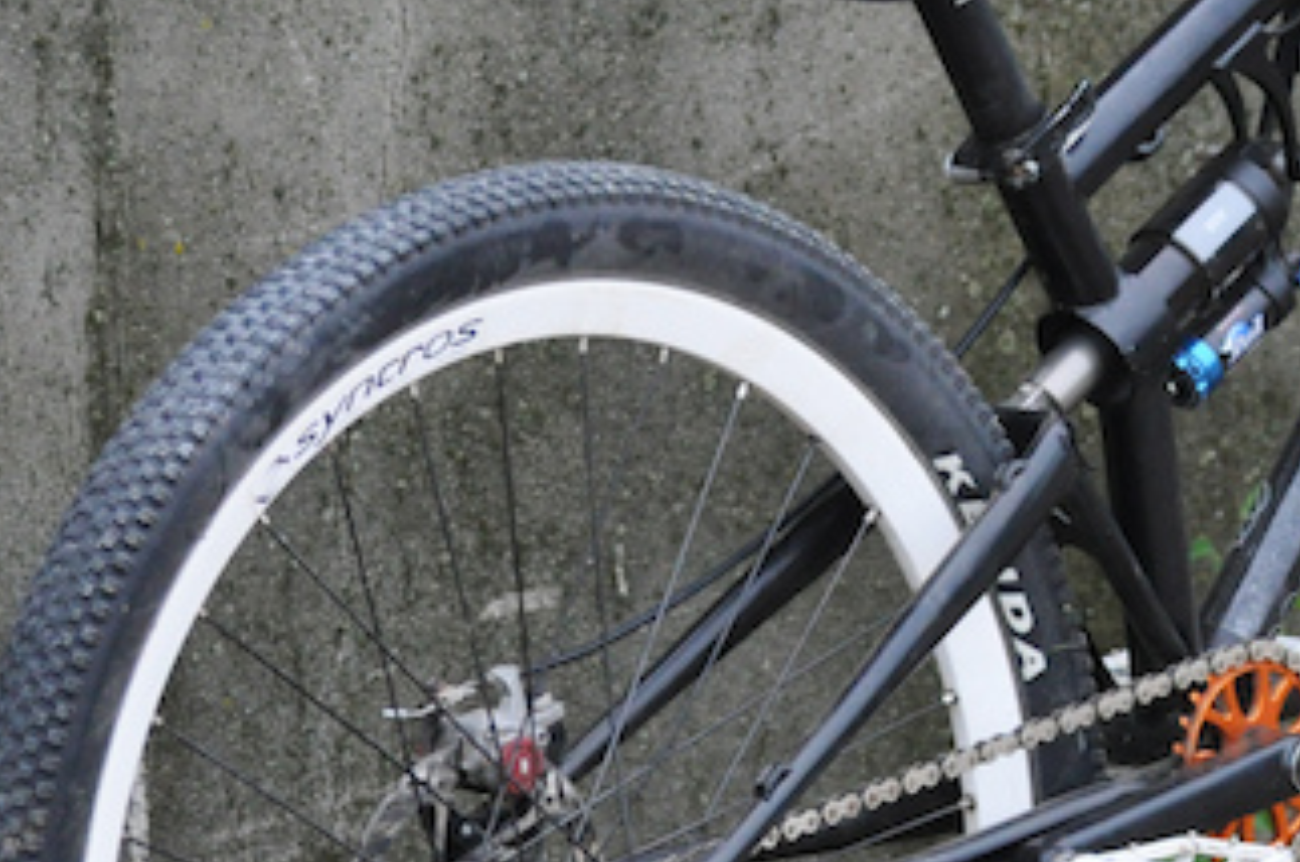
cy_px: 399
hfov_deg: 7.9
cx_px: 1260
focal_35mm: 262
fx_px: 9427
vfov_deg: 5.2
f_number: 4
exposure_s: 1/500
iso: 1250
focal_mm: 55
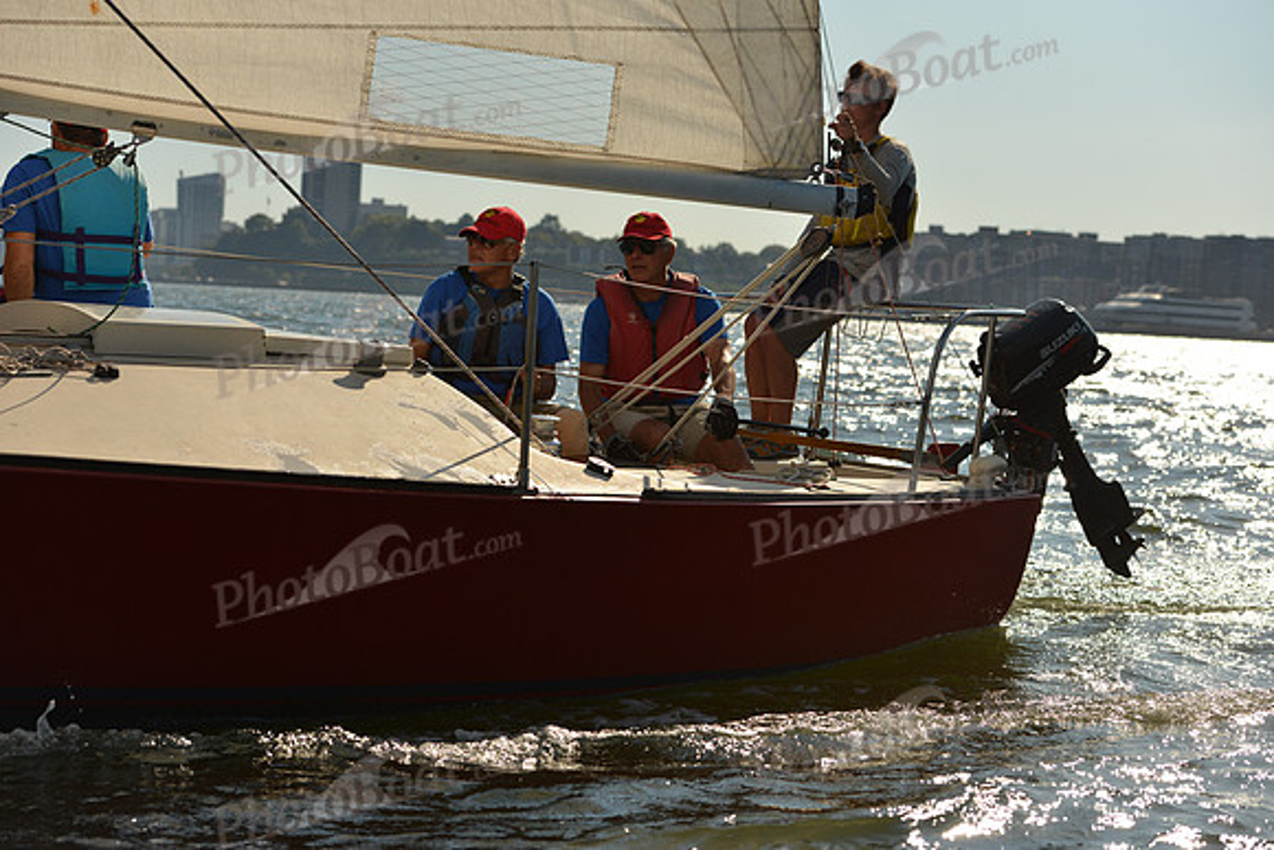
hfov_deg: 28.8
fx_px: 2478
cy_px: 425
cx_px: 637
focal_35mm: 70
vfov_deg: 19.5
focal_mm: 70
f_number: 6.3
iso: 320
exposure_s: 1/1600
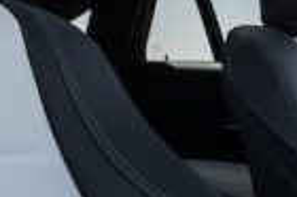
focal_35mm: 94
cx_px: 424
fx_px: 775
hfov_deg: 19.4
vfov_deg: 14.4
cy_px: 169
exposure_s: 1/160
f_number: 5
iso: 80
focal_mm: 16
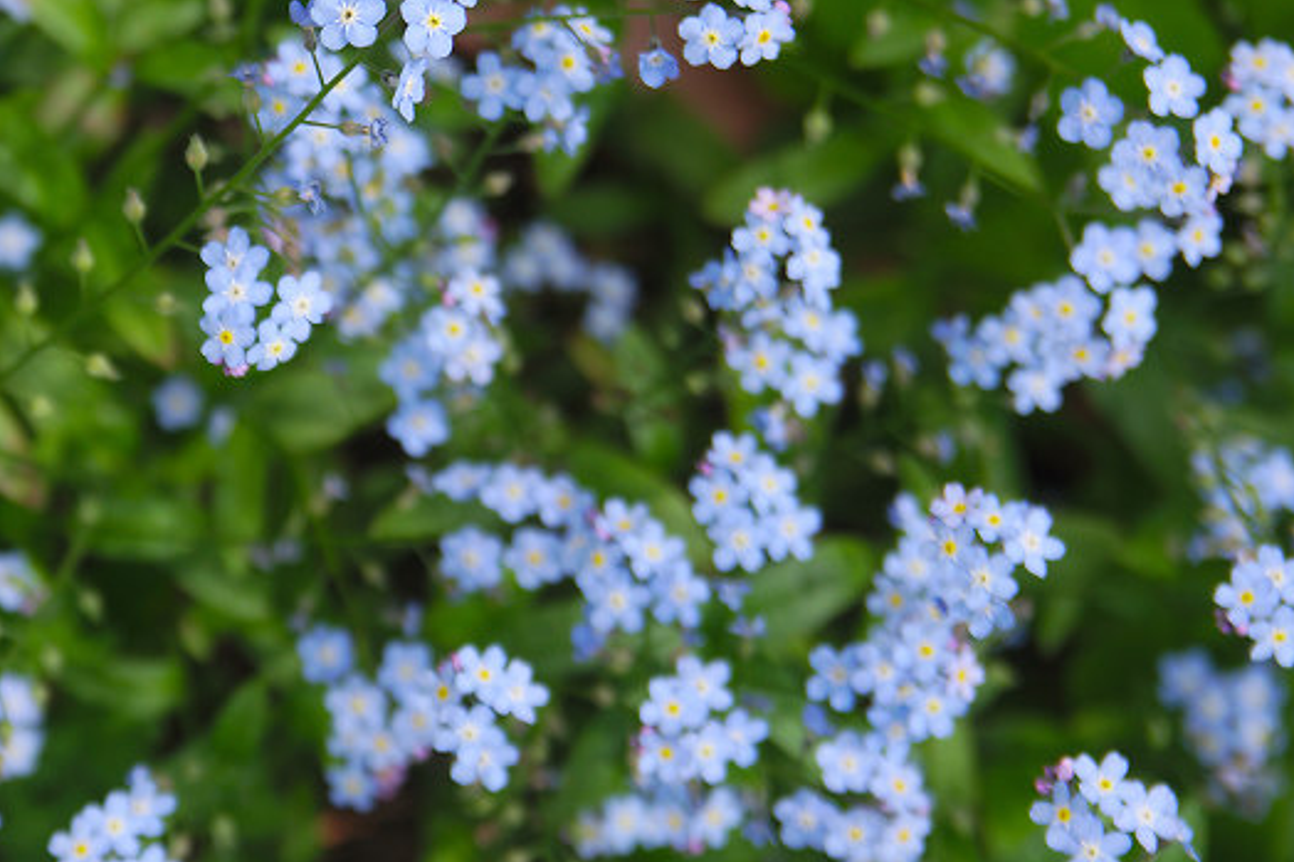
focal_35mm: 143
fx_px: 5138
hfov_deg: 14.2
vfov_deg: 9.6
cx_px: 86
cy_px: 382
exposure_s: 1/640
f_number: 4
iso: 100
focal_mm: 50
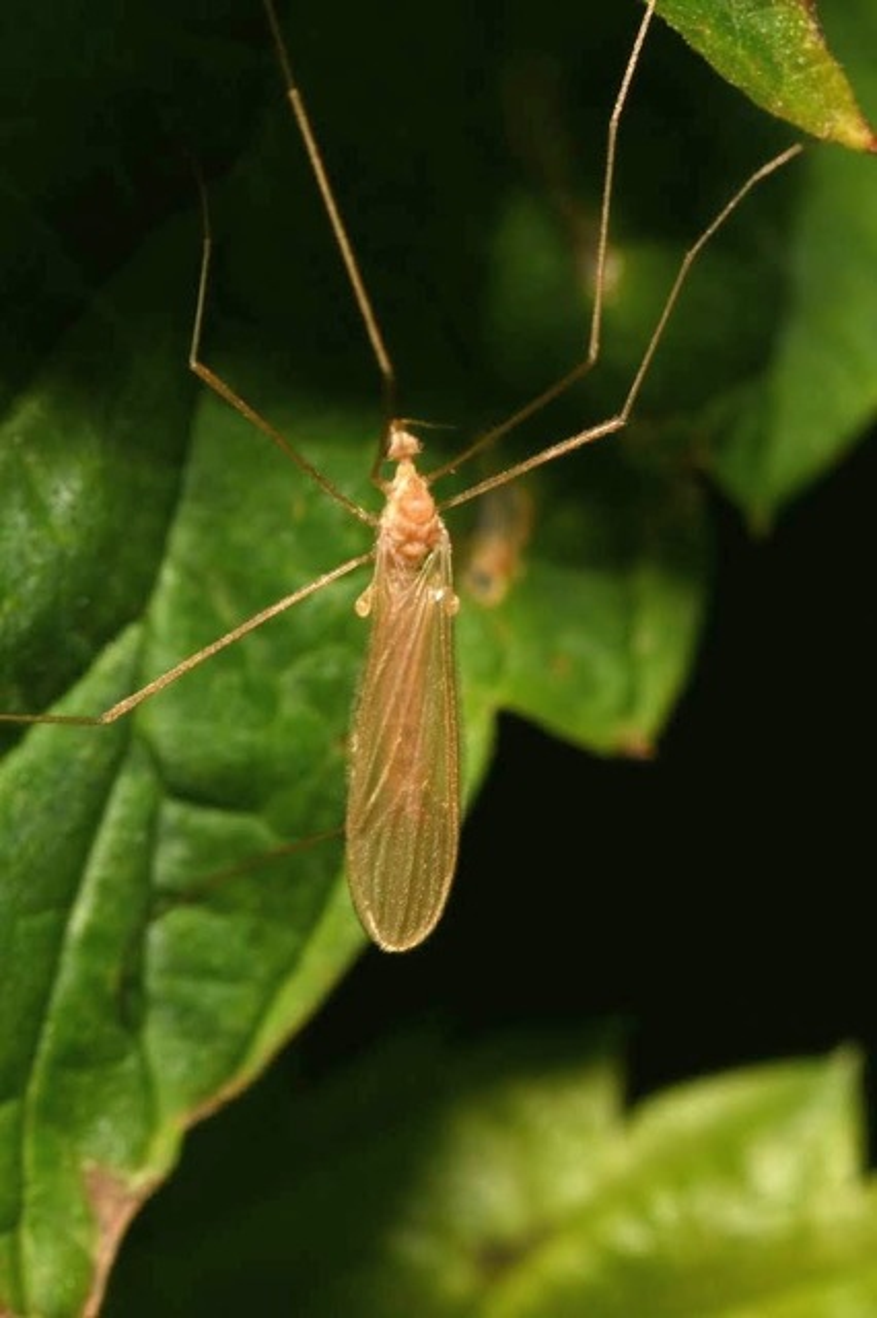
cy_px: 659
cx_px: 438
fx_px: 5761
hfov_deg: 8.7
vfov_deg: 13.0
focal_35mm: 158
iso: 100
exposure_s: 1/60
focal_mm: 105
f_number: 32
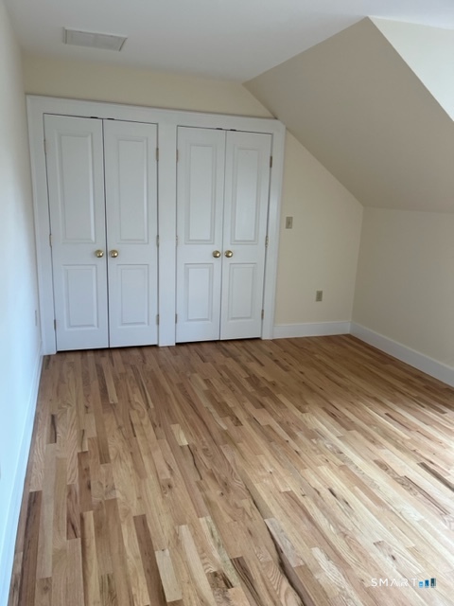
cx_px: 227
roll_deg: -2.6
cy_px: 303
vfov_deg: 67.3
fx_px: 455
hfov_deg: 53.1
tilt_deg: -14.2
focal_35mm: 26
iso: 100
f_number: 1.6
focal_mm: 5.1
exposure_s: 1/120
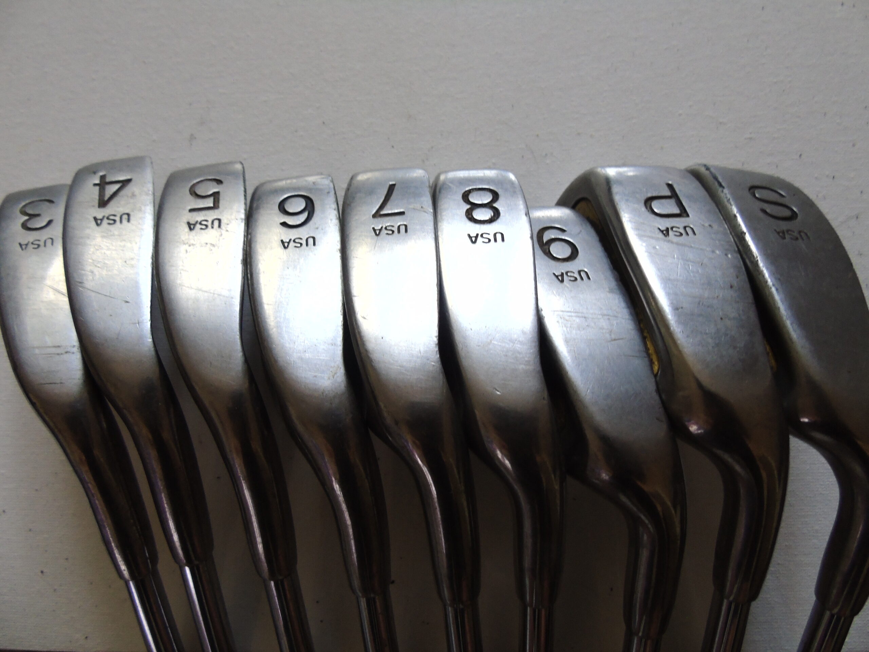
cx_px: 434
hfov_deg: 69.4
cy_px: 326
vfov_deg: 54.9
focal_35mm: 25
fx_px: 628
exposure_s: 1/30
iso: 200
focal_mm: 4.4
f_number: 3.4
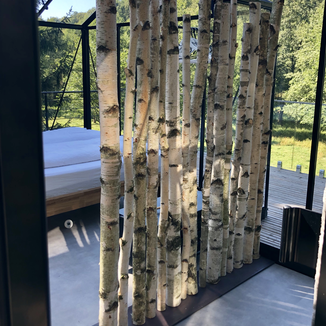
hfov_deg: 46.0
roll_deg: -0.6
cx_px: 170
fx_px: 384
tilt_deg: -11.0
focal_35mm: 36
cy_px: 150
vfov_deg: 46.0
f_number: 1.8
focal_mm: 3.99
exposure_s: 1/192
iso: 20
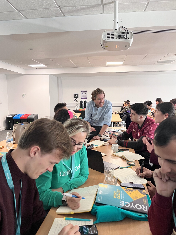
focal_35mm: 27
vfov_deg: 65.3
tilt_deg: -7.0
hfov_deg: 51.3
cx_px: 85
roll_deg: +1.3
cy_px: 119
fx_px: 183
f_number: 1.6
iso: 100
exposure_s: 1/60
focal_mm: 5.1
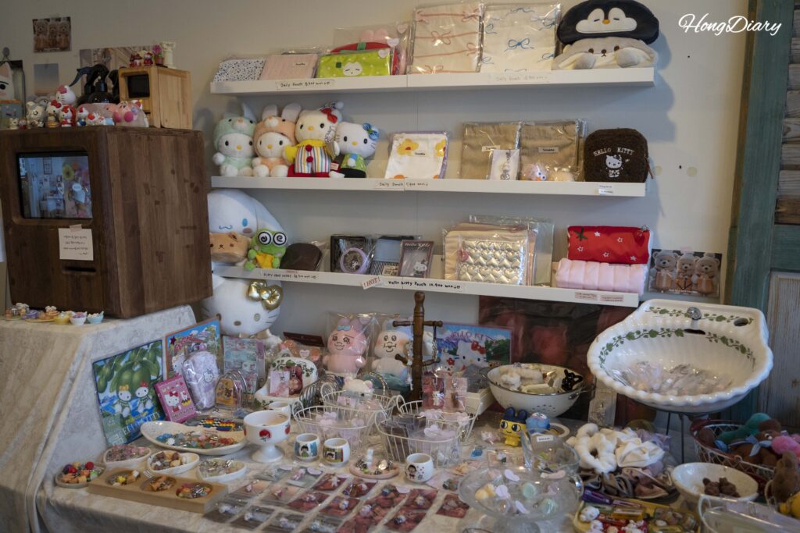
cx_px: 400
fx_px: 733
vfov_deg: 40.0
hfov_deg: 57.2
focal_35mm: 33
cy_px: 266
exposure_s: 1/160
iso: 2500
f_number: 4.5
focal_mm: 33
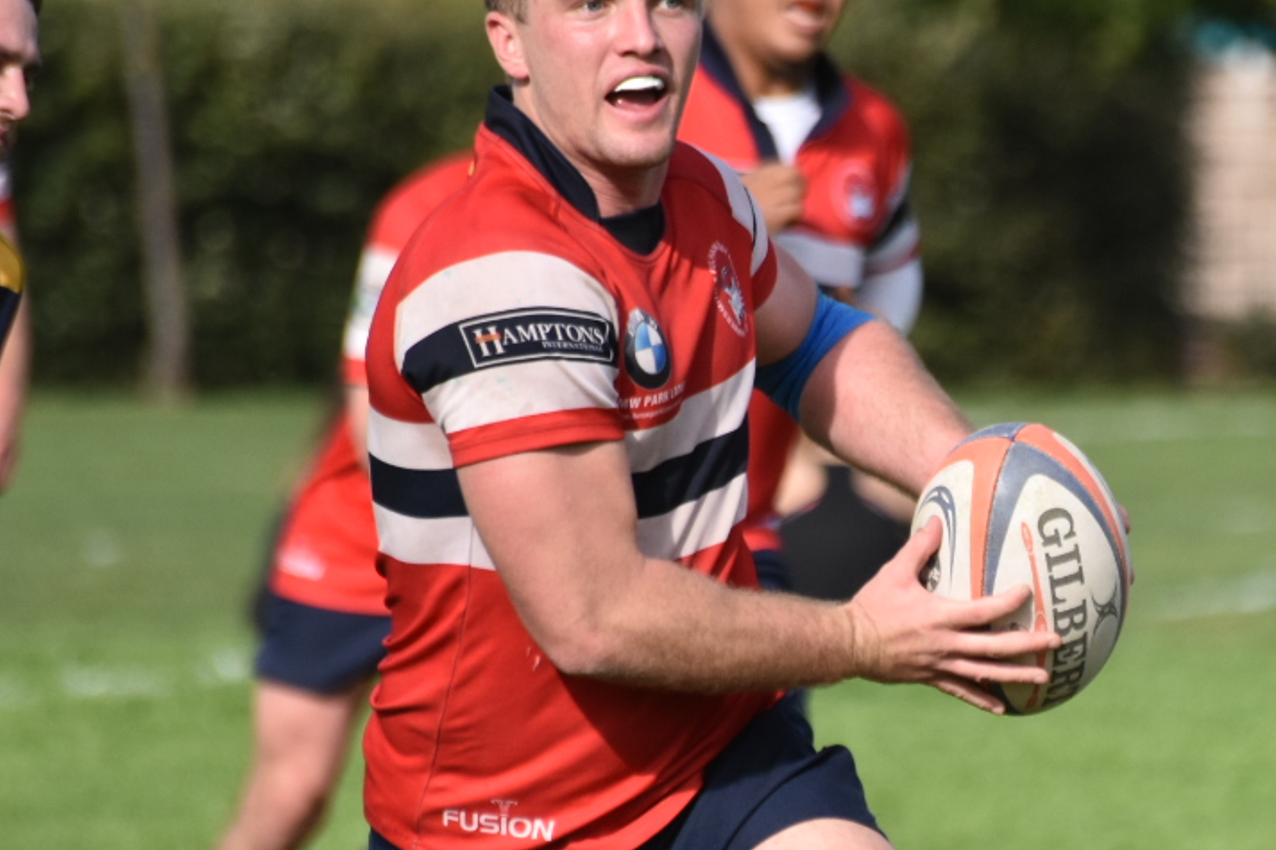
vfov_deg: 1.3
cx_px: 1208
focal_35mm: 1023
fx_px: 36249
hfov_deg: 2.0
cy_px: 617
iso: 400
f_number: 5.6
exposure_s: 1/1600
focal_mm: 300
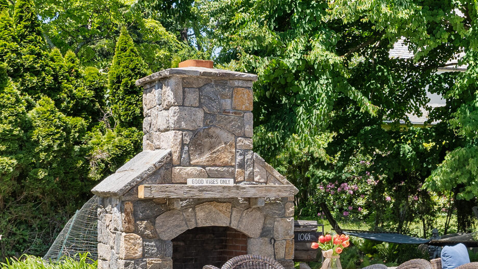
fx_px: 925
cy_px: 182
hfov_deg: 27.1
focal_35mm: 73
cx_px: 497
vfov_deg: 16.5
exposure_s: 1/125
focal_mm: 21
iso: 320
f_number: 8
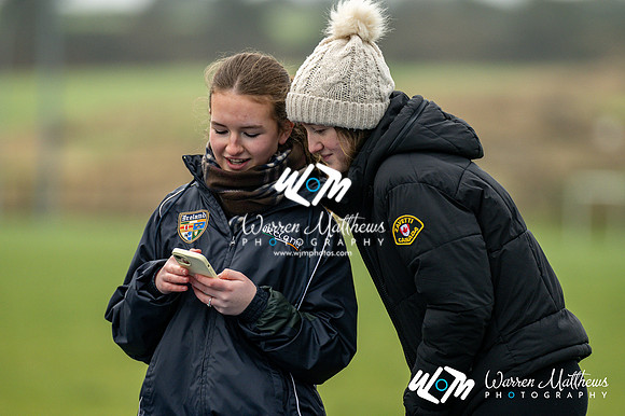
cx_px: 312
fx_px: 6506
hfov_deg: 5.5
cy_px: 208
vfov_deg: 3.7
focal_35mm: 375
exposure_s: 1/1600
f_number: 2.8
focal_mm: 250
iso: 450
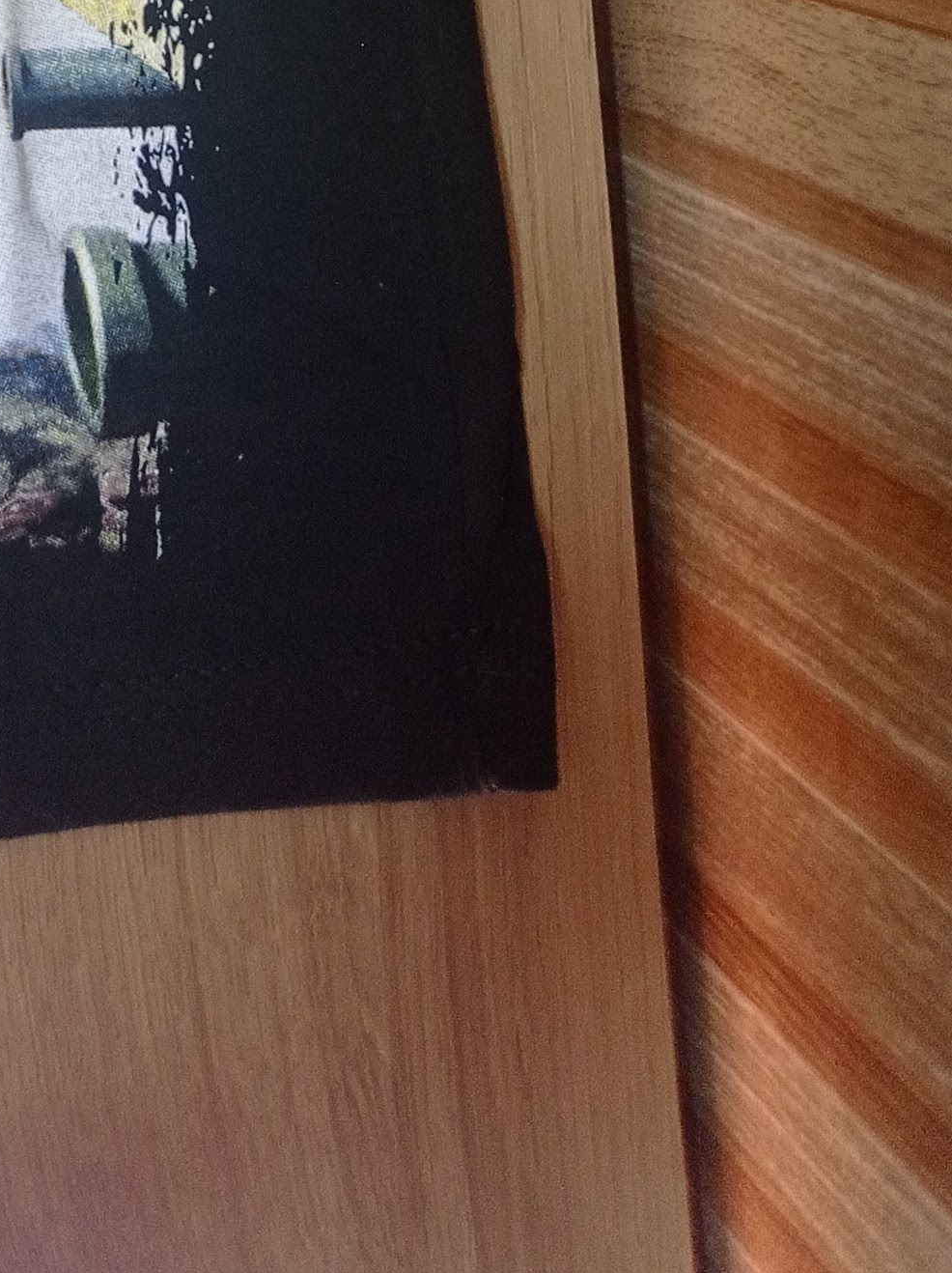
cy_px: -604
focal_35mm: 85
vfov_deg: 20.1
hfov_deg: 15.9
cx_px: -470
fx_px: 3122
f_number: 1.79
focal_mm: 4.74
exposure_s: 1/30
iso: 327
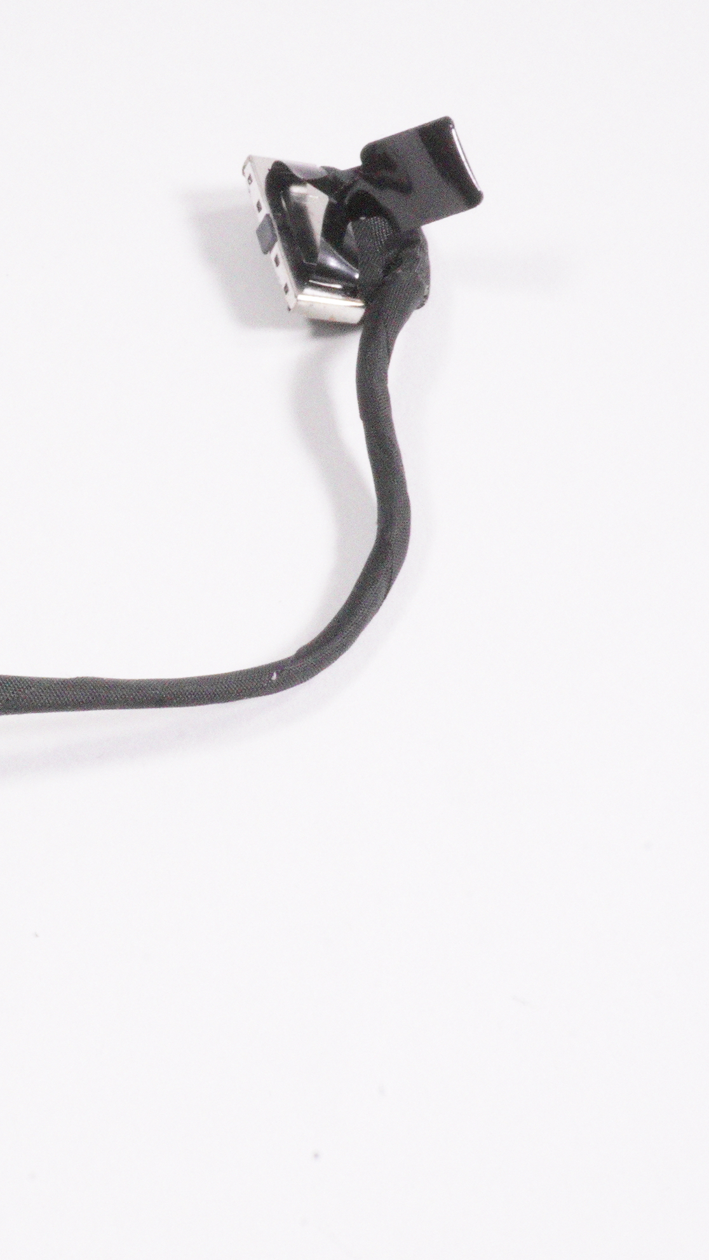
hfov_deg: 11.9
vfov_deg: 21.4
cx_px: -60
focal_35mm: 100
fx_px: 3341
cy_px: 626
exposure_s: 1/160
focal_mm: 42
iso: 12800
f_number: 32
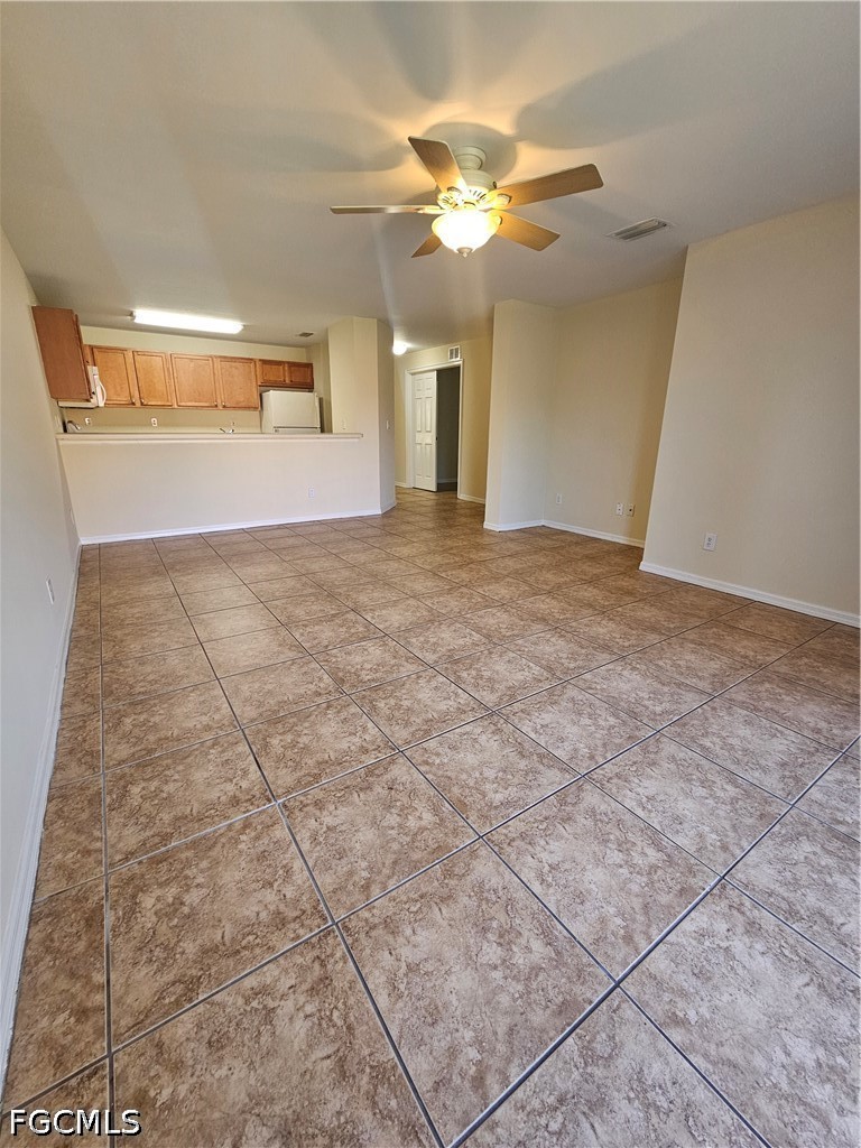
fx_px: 431
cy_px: 574
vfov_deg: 106.2
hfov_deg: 89.9
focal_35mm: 13
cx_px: 430
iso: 160
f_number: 2.2
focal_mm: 2.2
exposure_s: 1/60
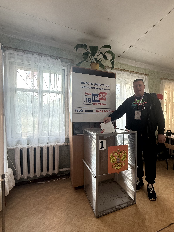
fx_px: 94
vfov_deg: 102.1
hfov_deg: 85.7
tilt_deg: -1.0
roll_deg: -1.4
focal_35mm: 14
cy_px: 116
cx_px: 87
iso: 125
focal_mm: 2.22
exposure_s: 1/100
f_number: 2.2
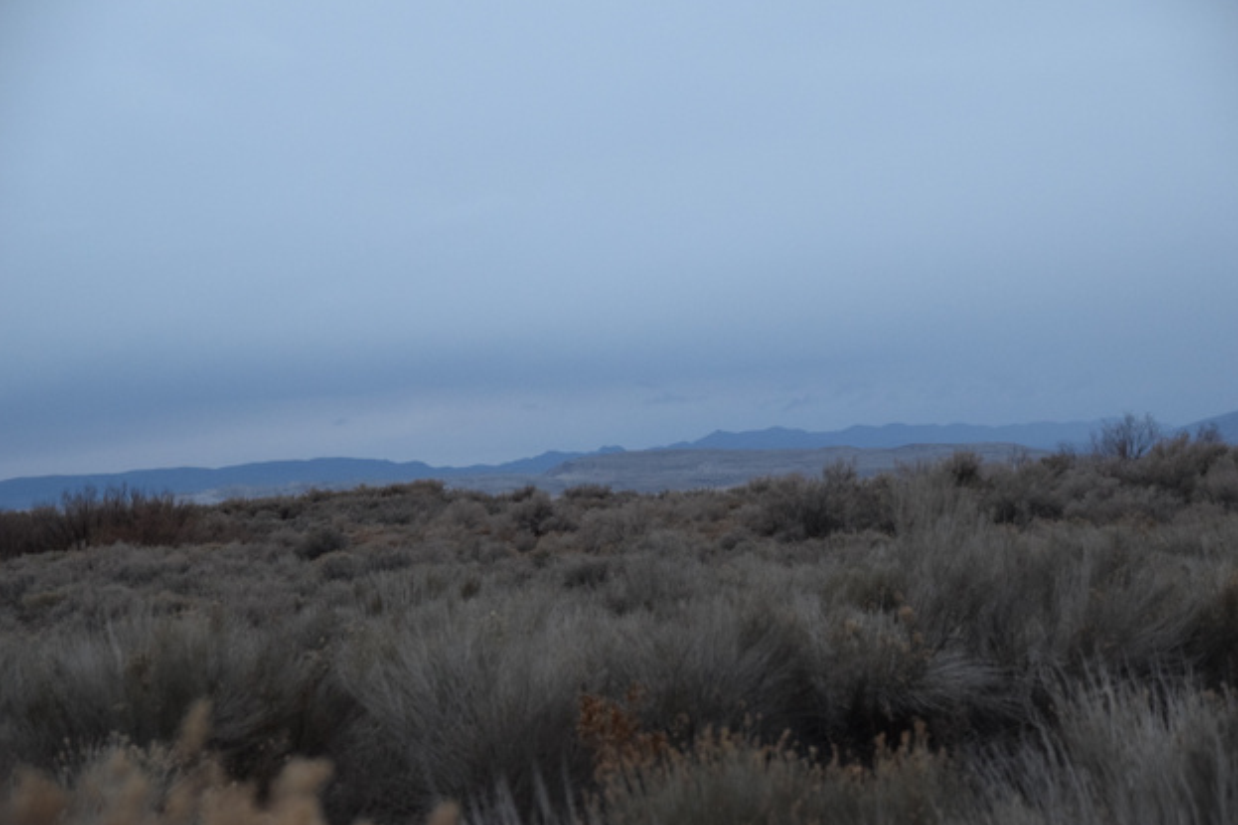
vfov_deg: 12.3
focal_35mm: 111
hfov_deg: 18.4
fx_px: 3816
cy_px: 420
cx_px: 628
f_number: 5.3
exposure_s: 1/125
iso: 2200
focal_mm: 72
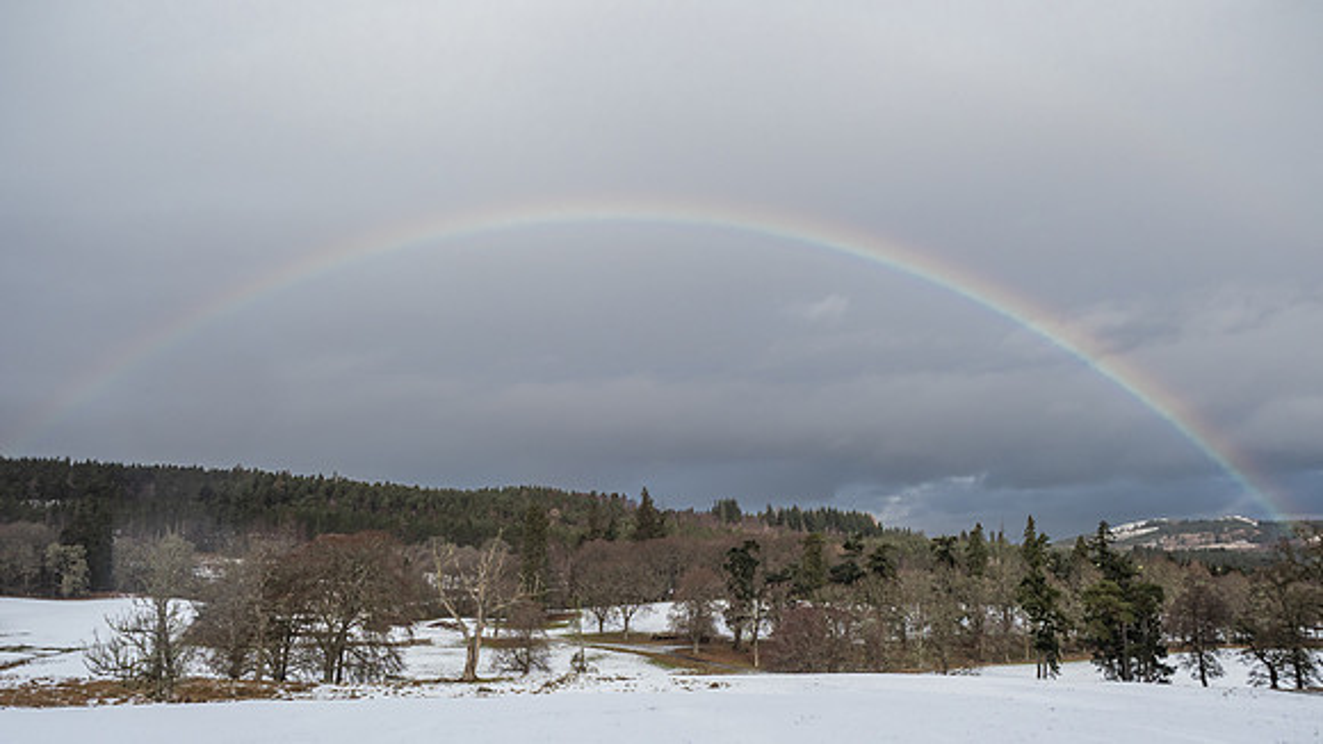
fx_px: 917
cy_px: 426
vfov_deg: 44.0
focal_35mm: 26
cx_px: 662
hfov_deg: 71.6
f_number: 4
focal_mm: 12
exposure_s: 1/1600
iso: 200
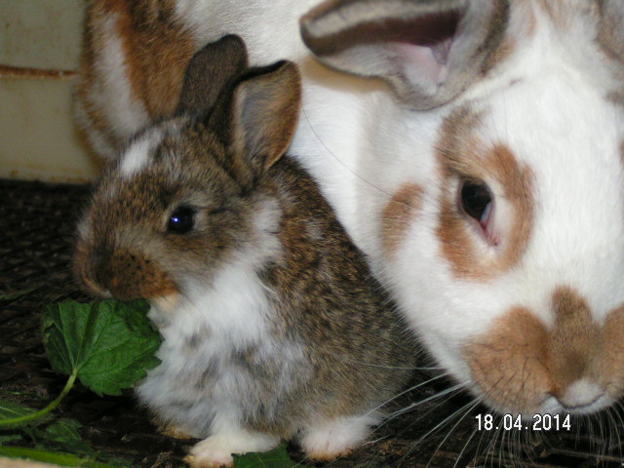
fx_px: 1785
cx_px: 312
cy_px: 234
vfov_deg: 14.9
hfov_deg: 19.8
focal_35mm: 99
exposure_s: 1/100
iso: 200
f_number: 3.5
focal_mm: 15.2
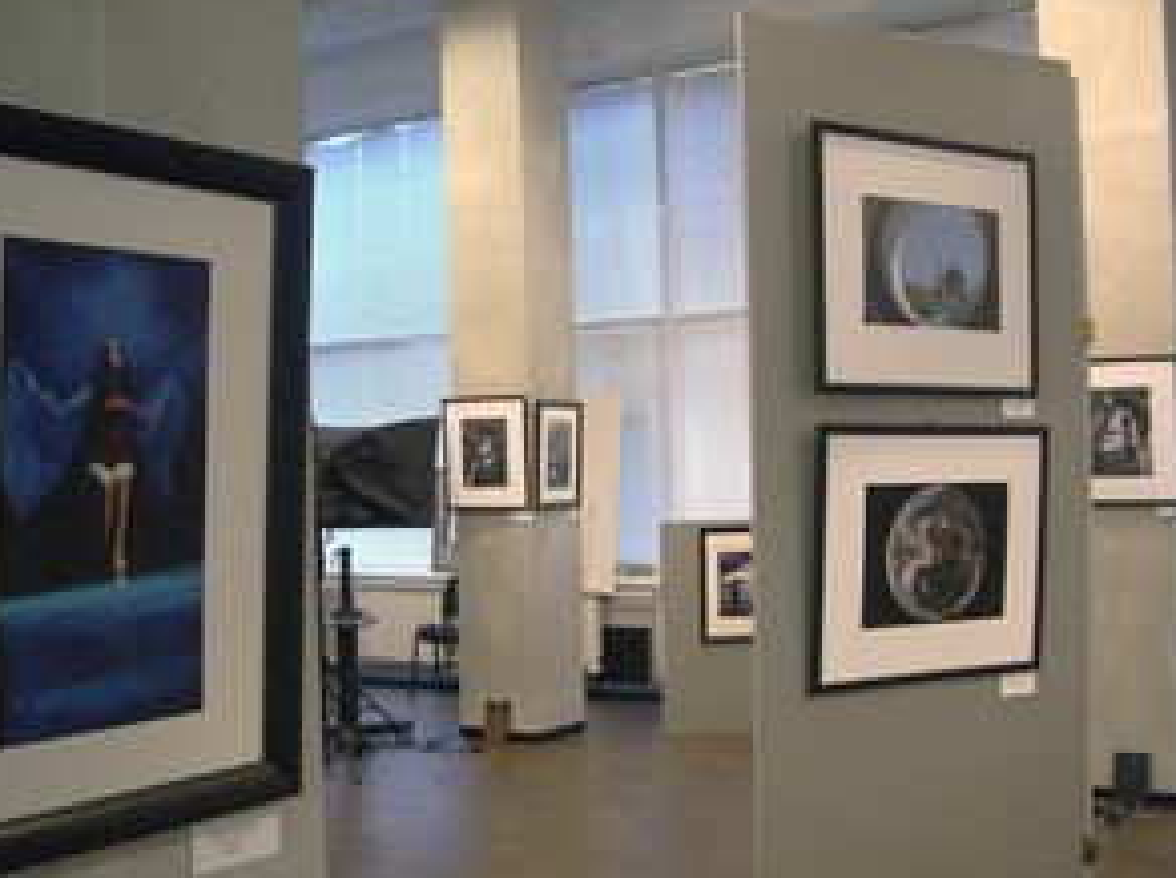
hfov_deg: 44.7
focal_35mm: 42
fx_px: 1425
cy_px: 475
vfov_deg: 34.2
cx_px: 487
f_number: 2.6
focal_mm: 5.8
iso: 320
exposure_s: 1/40
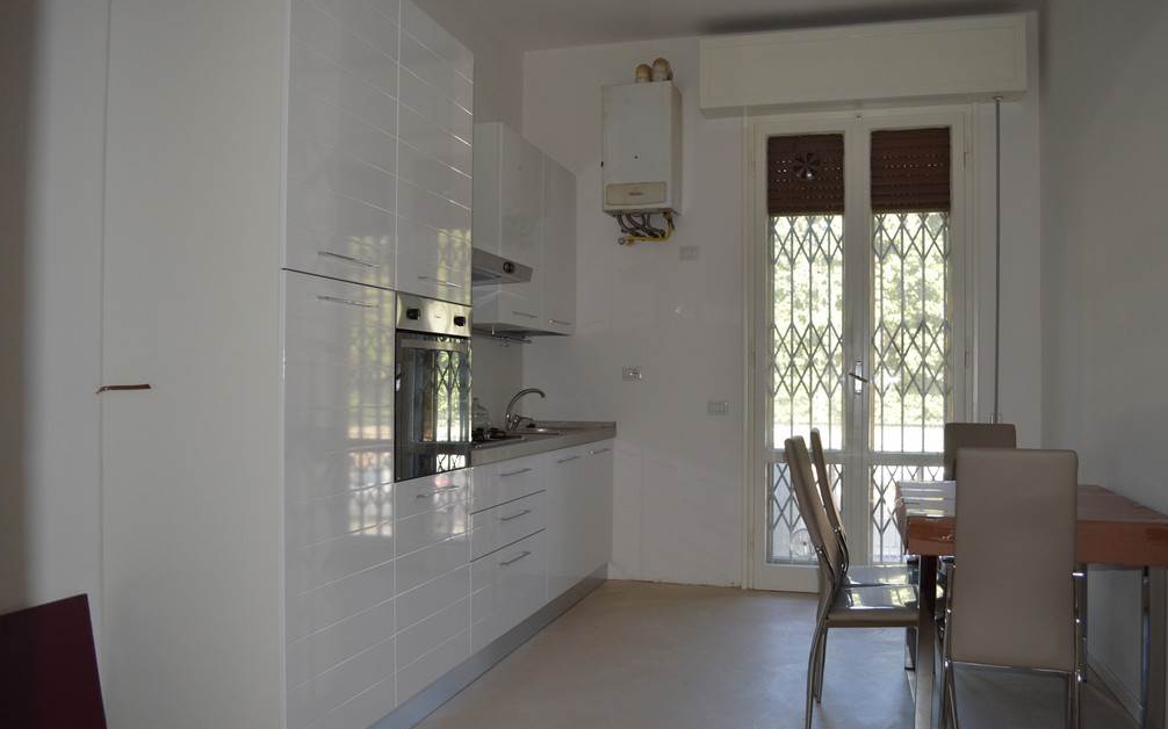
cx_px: 585
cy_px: 371
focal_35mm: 28
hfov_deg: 66.5
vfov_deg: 44.5
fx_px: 891
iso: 400
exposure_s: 1/125
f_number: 4
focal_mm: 18
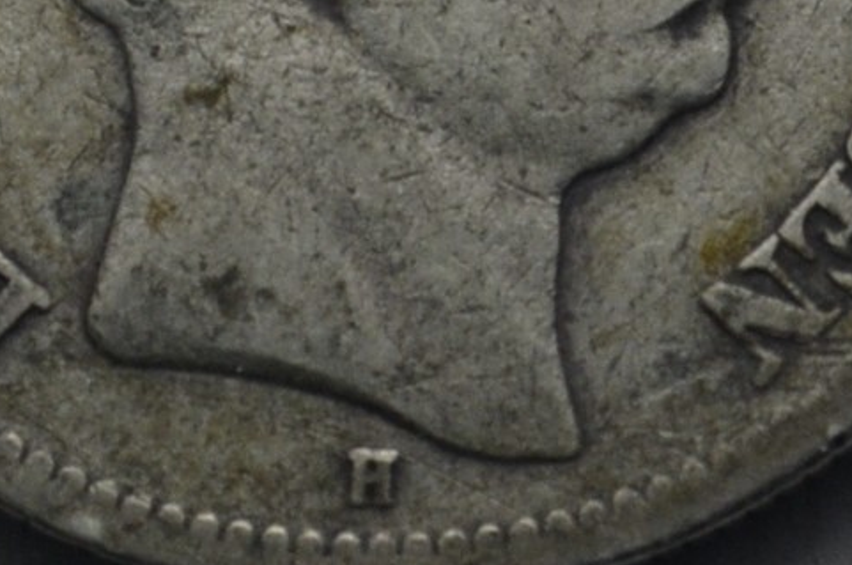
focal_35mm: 423
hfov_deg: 4.9
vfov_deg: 3.2
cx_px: 1125
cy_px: -115
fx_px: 9984
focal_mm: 55
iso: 400
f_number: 14
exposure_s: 1/250
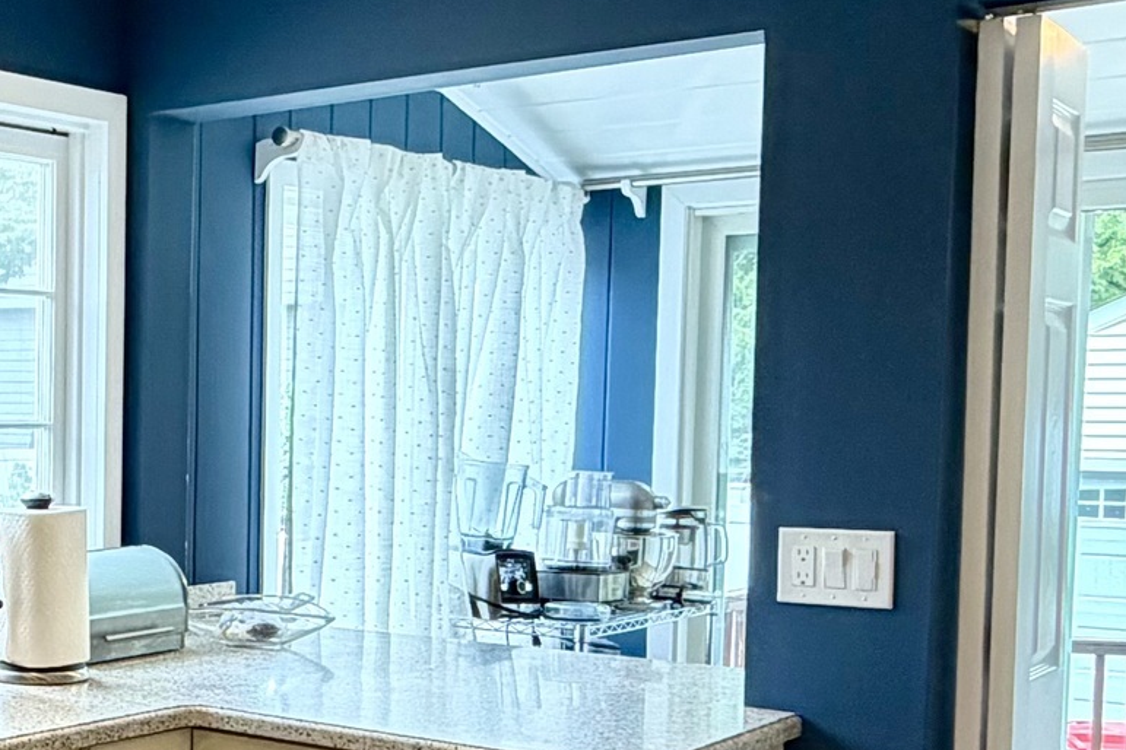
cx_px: -155
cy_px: 527
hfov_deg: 30.3
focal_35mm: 58
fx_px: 1814
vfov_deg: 23.2
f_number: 2.2
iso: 160
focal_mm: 2.22
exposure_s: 1/120
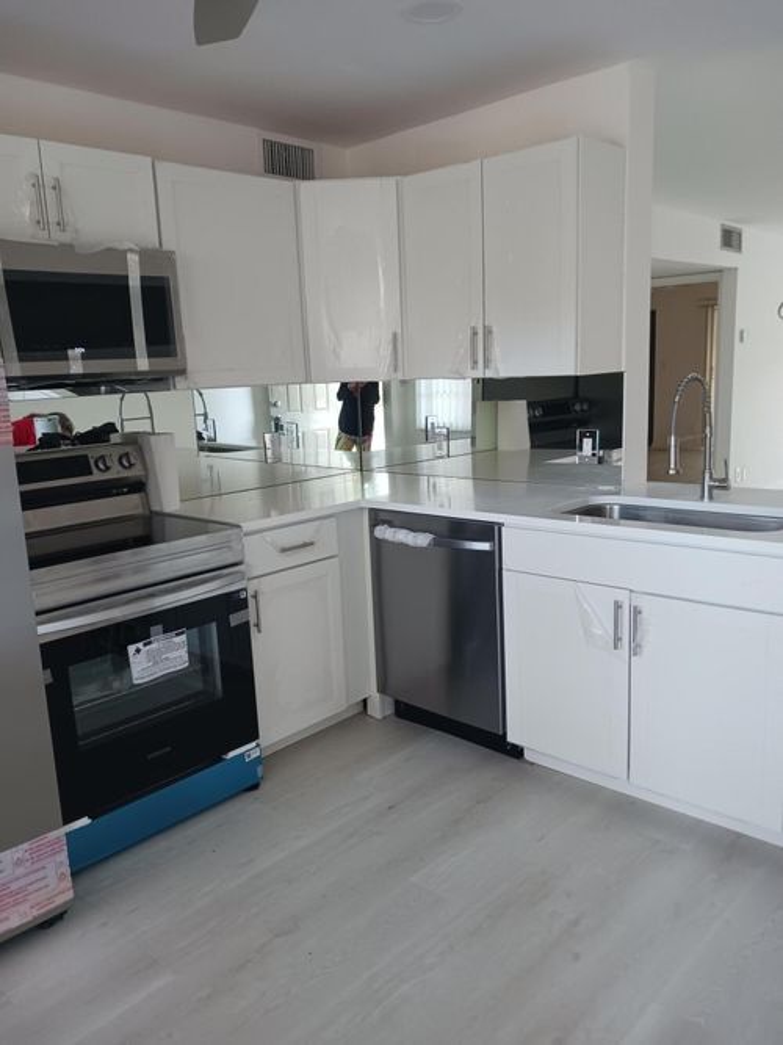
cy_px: 522
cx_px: 392
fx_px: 815
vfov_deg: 65.3
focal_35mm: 27
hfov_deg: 51.3
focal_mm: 4
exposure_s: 1/25
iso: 250
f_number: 1.8
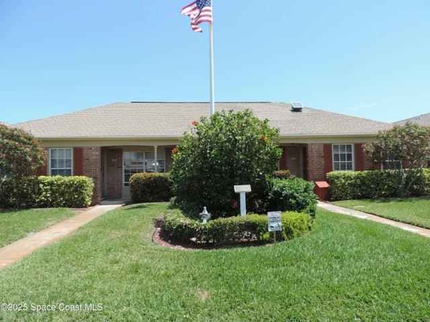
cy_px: 161
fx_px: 298
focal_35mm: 24
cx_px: 215
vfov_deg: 56.8
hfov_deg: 71.6
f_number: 3
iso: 79
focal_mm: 4.3
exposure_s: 1/640
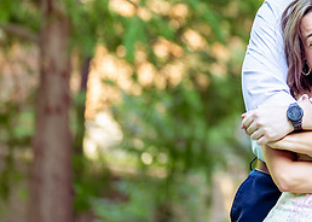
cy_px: 5
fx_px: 1789
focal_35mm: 202
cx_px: 363
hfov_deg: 9.8
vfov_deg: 7.1
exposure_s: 1/800
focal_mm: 50
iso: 320
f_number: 1.2
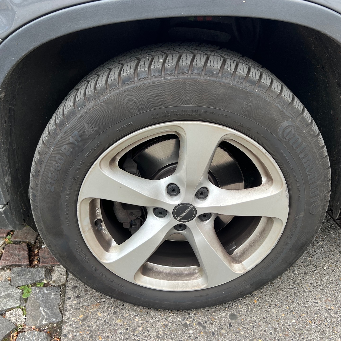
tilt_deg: -31.2
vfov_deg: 51.1
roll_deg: -1.9
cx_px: 189
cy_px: 177
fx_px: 357
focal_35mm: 32
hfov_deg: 51.0
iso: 50
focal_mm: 5.7
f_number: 1.5
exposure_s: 1/309
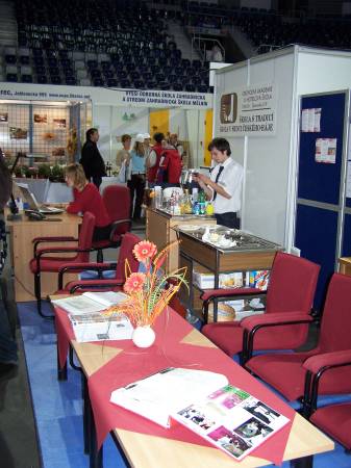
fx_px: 514
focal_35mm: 38
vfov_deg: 49.0
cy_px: 234
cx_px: 176
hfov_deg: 37.7
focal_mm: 6.3
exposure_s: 1/60
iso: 140
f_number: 2.8
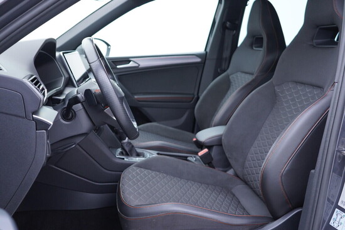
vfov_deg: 36.9
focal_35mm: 36
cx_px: 172
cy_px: 115
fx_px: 345
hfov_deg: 53.1
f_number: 2.8
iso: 320
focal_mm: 24
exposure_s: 1/40
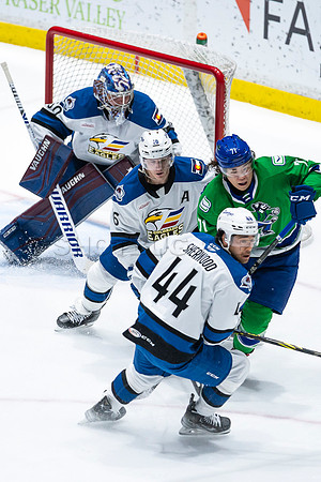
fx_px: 4974
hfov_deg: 3.7
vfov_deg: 5.5
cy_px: 200
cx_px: 105
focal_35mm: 372
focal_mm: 200
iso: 1250
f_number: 2.8
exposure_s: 1/1250
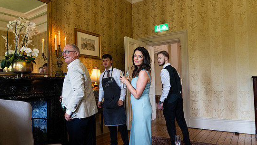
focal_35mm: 27
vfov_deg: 42.9
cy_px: 79
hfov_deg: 69.8
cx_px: 128
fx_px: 184
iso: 1600
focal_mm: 24
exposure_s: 1/160
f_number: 2.8
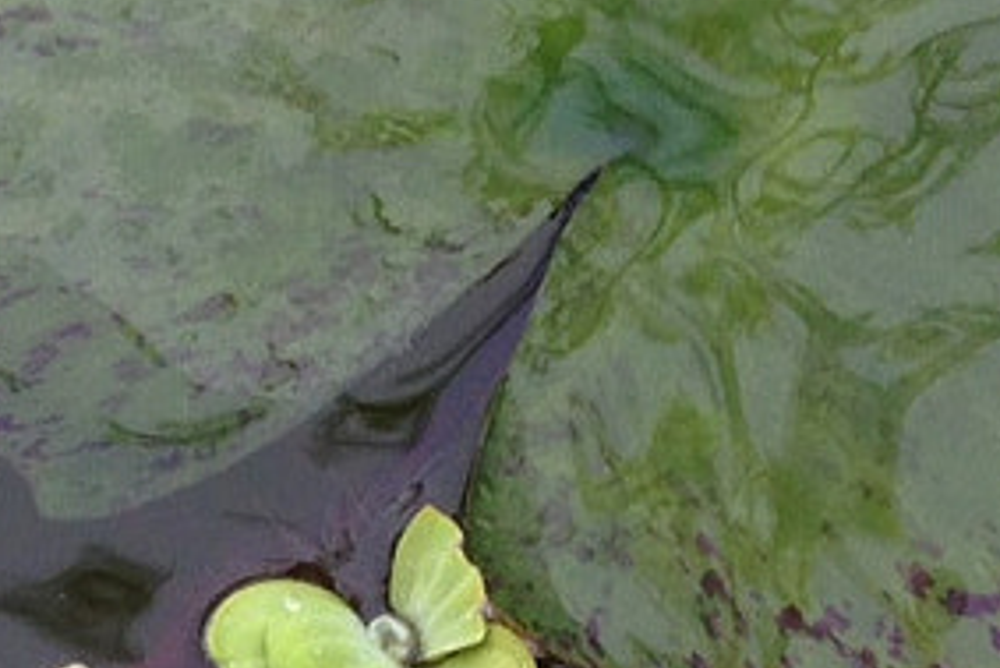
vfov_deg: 6.8
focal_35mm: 194
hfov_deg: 10.5
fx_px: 5391
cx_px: 120
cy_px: 1470
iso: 50
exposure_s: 1/175
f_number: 2.4
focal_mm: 4.12
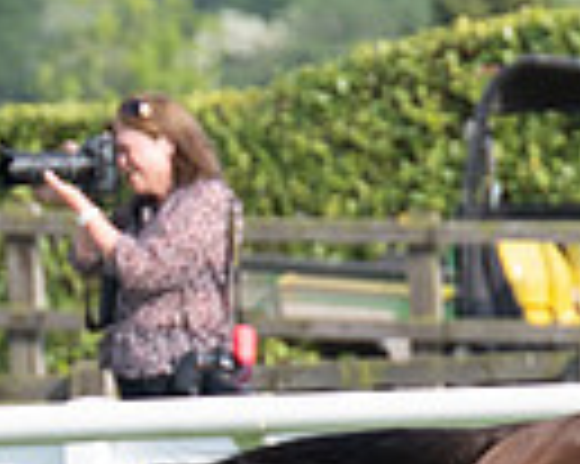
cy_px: 614
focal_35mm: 866
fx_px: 14854
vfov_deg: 1.8
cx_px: 870
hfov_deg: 2.2
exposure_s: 1/2000
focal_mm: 110
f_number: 4
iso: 400
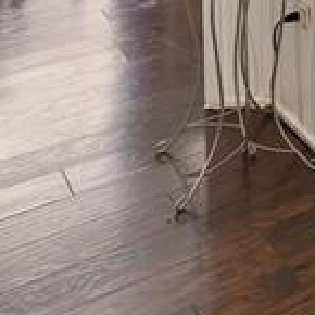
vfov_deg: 18.3
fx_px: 741
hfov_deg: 13.1
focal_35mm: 72
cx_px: 847
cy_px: -268
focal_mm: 12
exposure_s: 1/2.5
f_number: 7.1
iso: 640
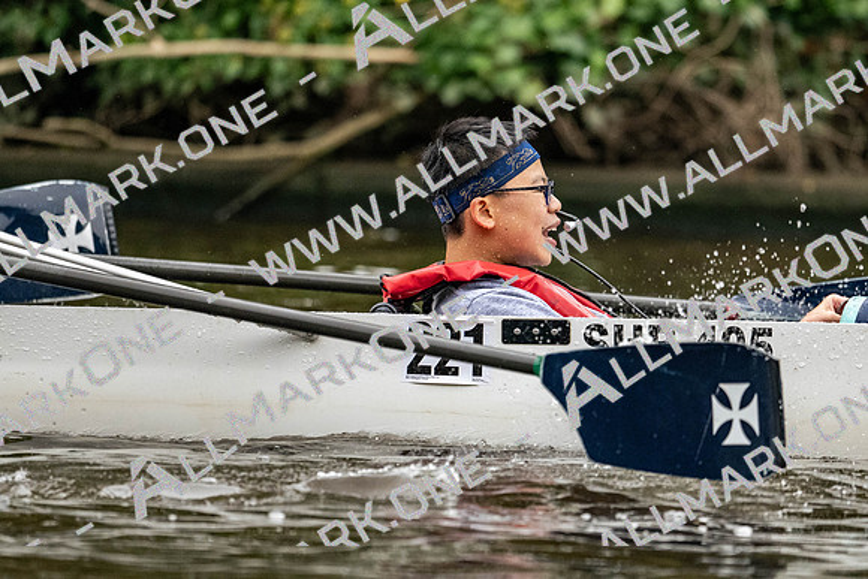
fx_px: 14477
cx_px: 434
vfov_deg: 2.3
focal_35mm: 600
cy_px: 290
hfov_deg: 3.4
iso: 3600
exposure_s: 1/2500
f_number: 4.5
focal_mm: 400
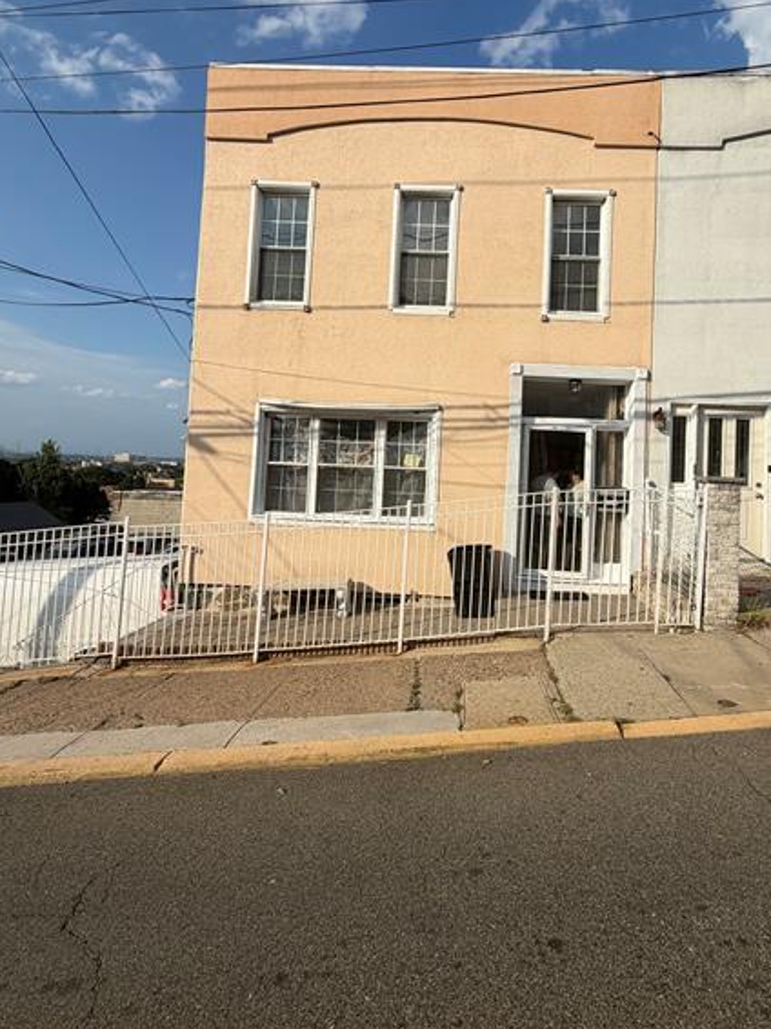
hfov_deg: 68.2
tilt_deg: +2.3
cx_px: 451
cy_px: 451
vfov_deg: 84.3
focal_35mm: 19
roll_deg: -2.9
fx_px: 565
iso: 20
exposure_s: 1/1431
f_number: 2.2
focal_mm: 2.22
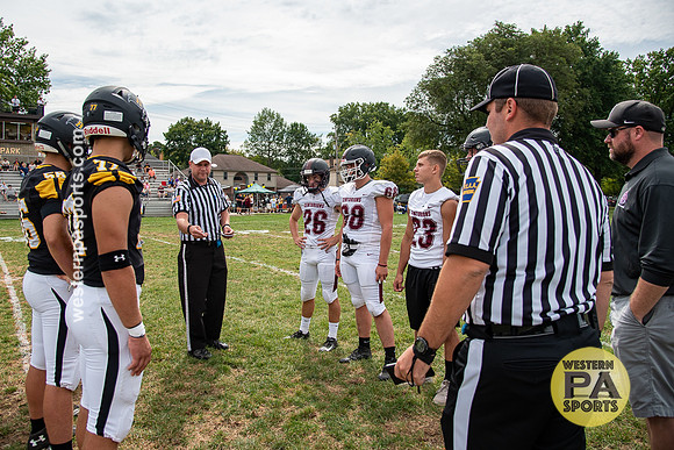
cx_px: 310
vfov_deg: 49.2
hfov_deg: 68.9
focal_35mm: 26
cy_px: 204
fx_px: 491
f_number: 4.5
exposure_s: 1/1600
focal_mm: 24
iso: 220
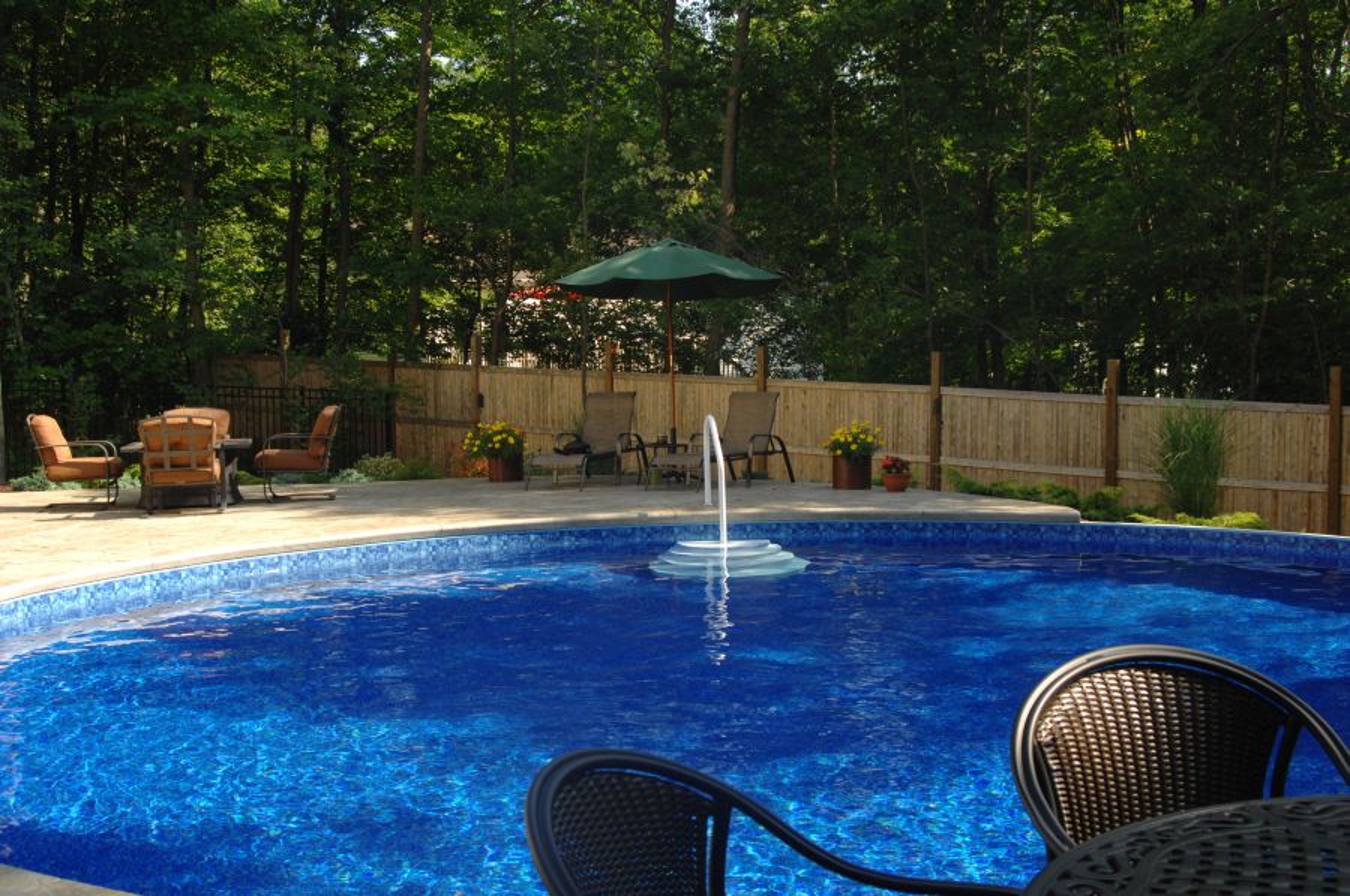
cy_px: 448
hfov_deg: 46.4
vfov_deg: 31.8
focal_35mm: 42
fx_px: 1573
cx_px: 675
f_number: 5
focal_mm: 28
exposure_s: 1/100
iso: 100
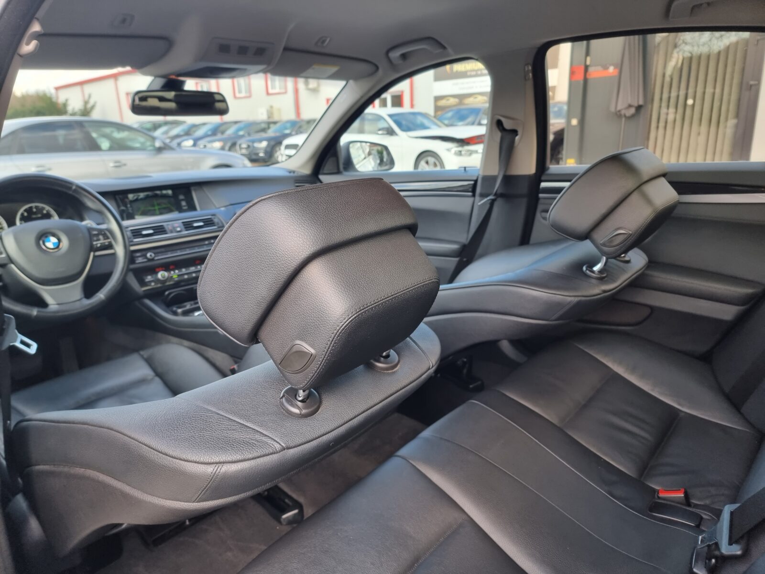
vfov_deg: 56.8
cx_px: 382
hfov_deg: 71.6
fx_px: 530
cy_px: 287
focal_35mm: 24
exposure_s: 1/100
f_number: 1.8
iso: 50
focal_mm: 6.7
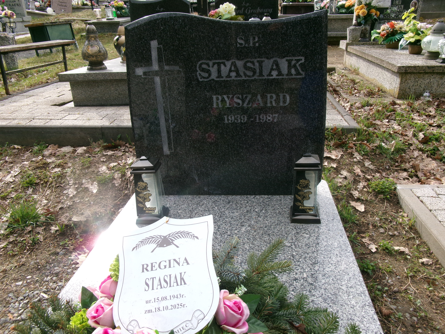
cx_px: 222
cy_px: 167
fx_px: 360
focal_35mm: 28
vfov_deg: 49.7
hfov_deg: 63.4
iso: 100
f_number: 3.9
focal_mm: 5.1
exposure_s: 1/240
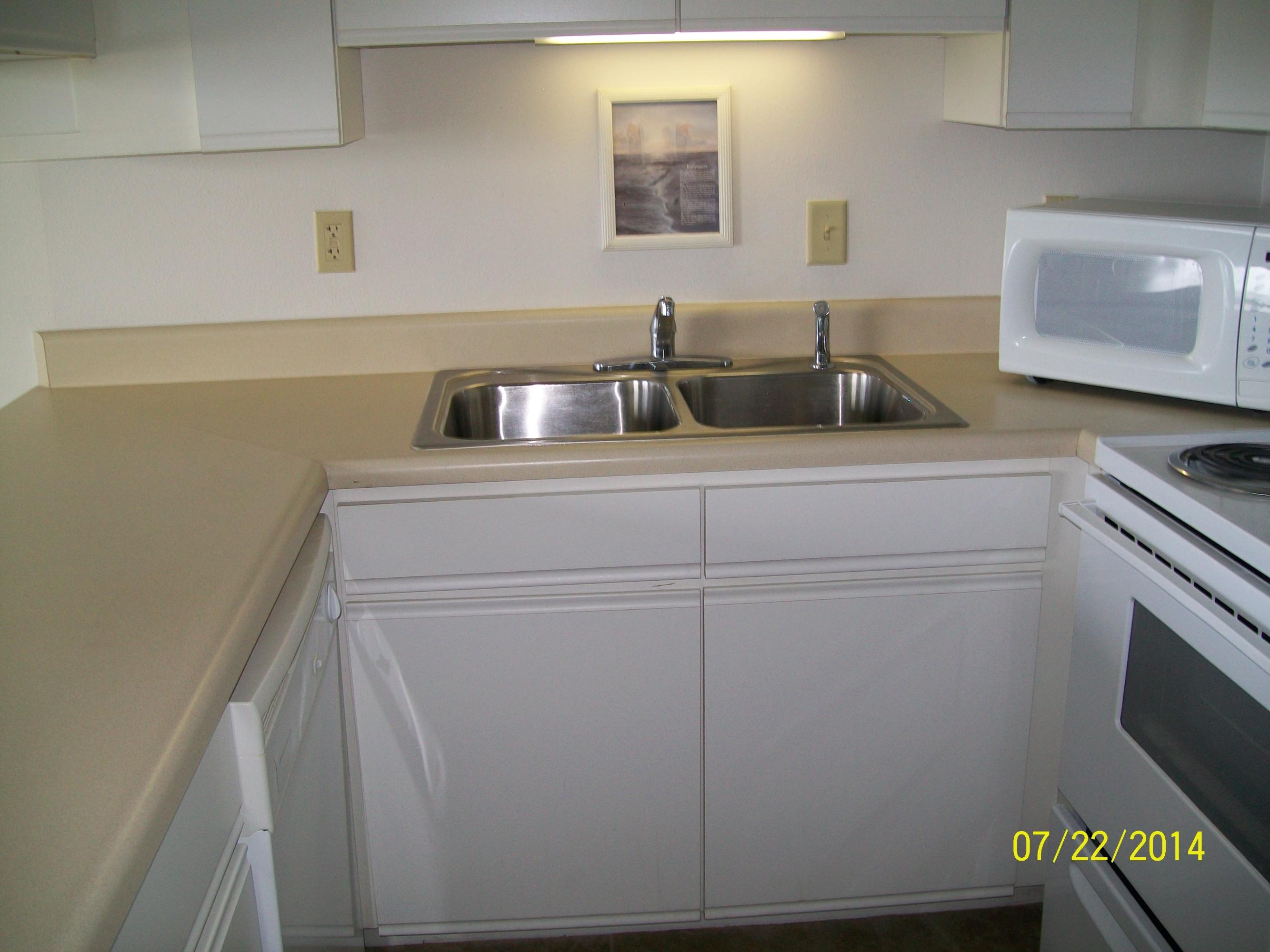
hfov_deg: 54.0
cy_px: 476
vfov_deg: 41.8
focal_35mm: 34
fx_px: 1247
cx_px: 635
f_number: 2.7
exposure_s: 1/60
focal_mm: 6.1
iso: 64
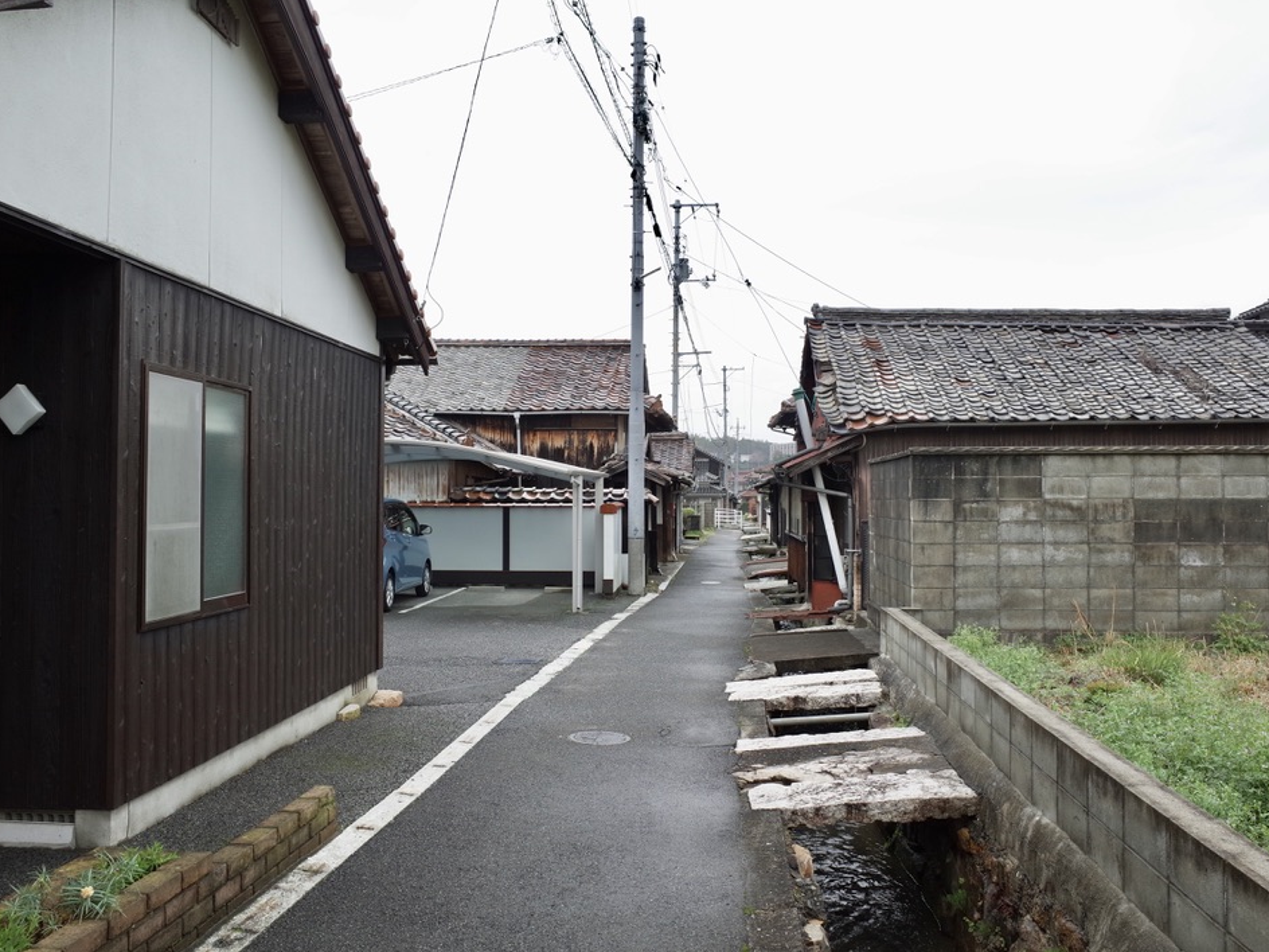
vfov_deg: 45.4
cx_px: 637
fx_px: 1136
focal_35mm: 31
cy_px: 471
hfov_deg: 58.4
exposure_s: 1/60
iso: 100
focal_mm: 18.3
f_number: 8
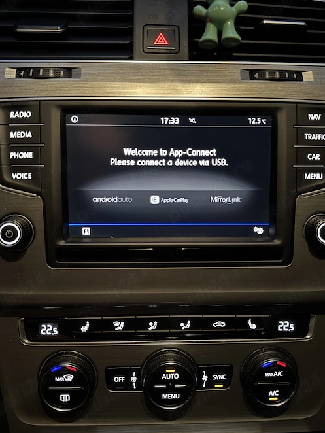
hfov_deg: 48.3
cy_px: 213
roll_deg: +0.0
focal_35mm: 29
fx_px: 363
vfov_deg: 61.6
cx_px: 163
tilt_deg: -22.5
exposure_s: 1/15
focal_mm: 6.76
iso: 1600
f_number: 1.78
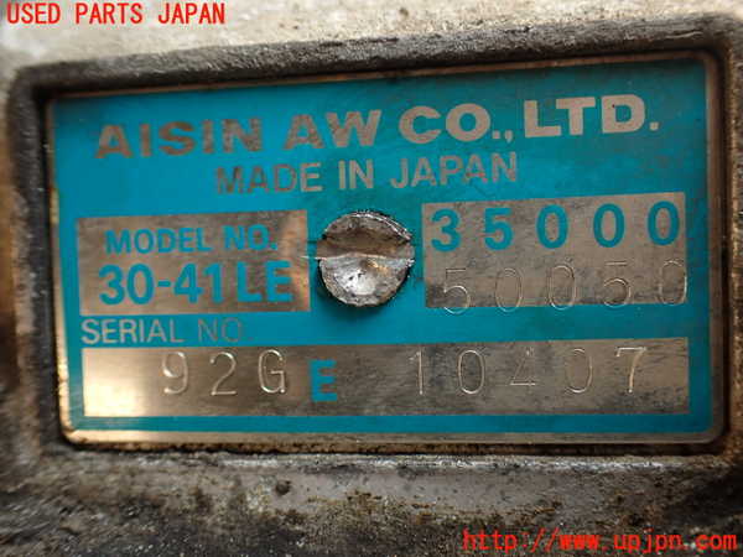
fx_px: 773
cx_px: 372
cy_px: 278
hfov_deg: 51.4
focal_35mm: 36
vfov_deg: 39.7
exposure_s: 1/80
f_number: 2.5
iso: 160
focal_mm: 6.37
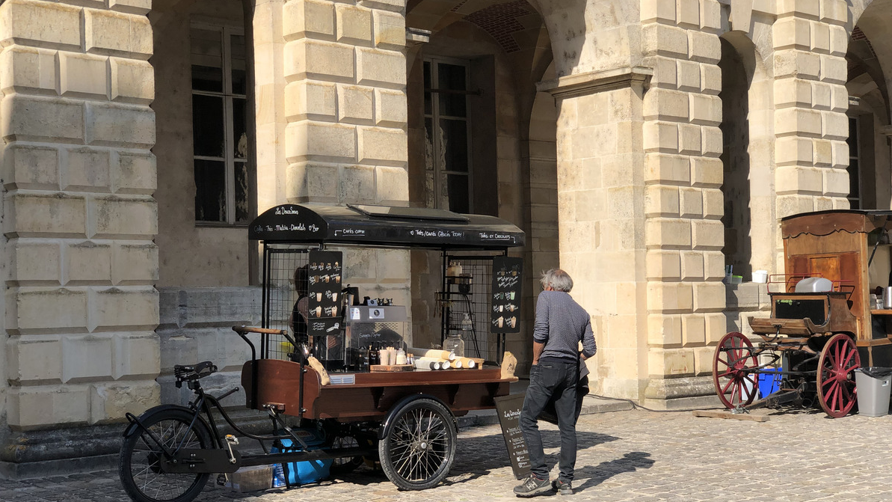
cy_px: 303
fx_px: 1348
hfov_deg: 36.6
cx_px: 447
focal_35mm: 57
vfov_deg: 21.1
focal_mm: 6
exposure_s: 1/979
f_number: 2.4
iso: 16
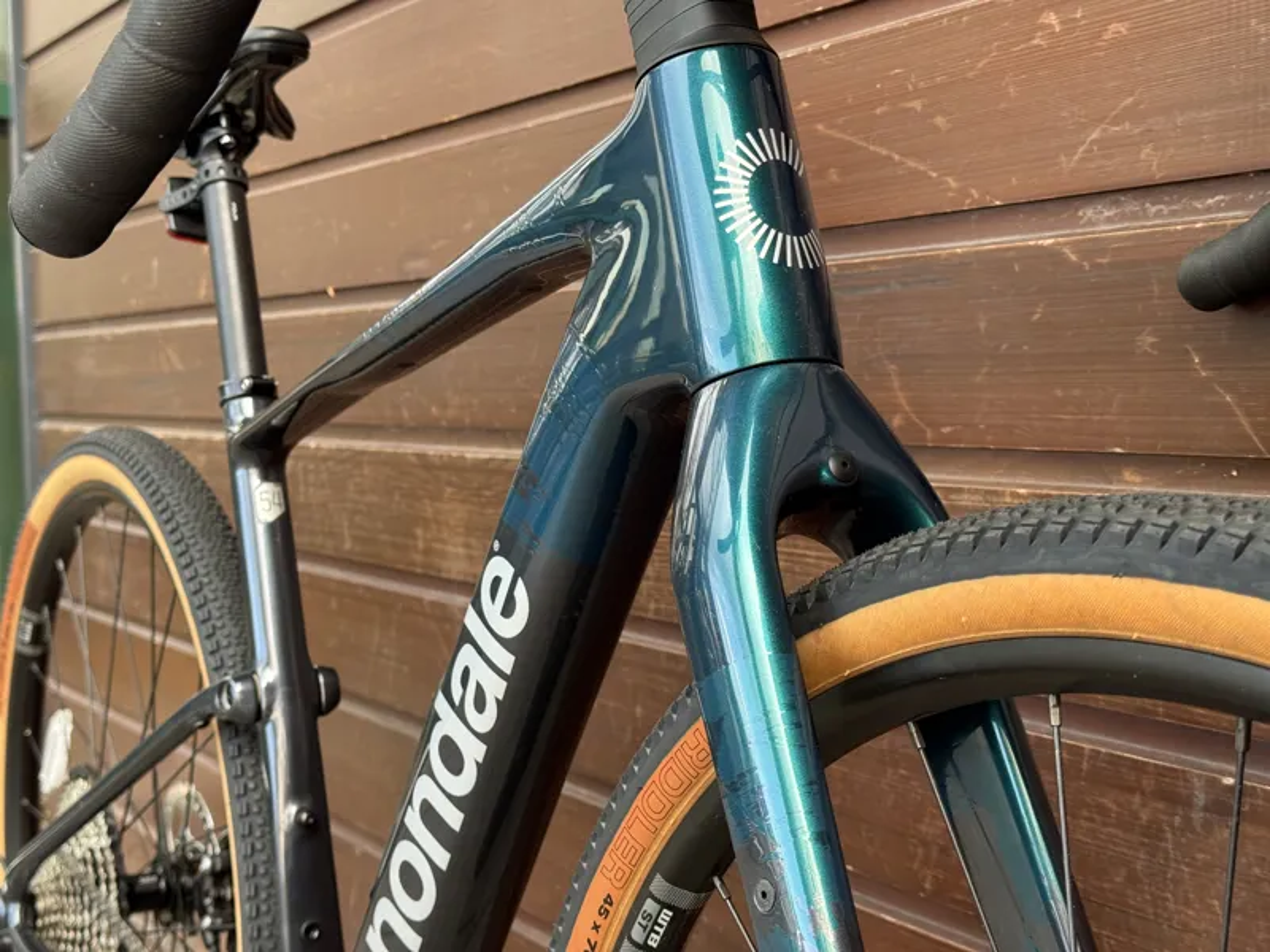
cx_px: 635
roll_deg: +1.2
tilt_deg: -3.0
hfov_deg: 39.7
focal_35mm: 48
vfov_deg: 30.3
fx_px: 1761
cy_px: 476
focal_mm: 6.76
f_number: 1.78
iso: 100
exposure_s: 1/172
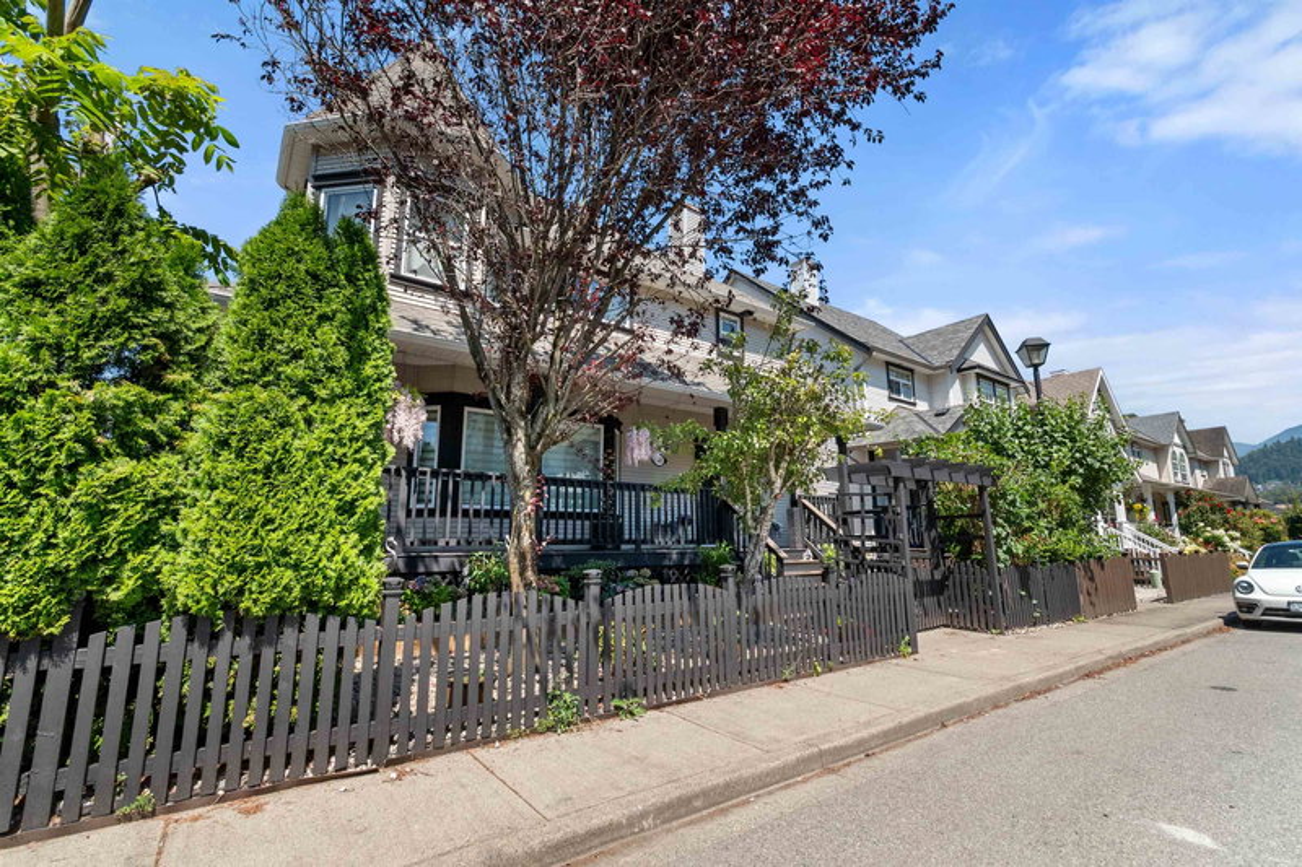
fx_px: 542
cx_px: 651
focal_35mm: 15
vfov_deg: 77.3
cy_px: 434
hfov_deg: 100.4
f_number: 9
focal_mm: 10
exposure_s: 1/400
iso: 250
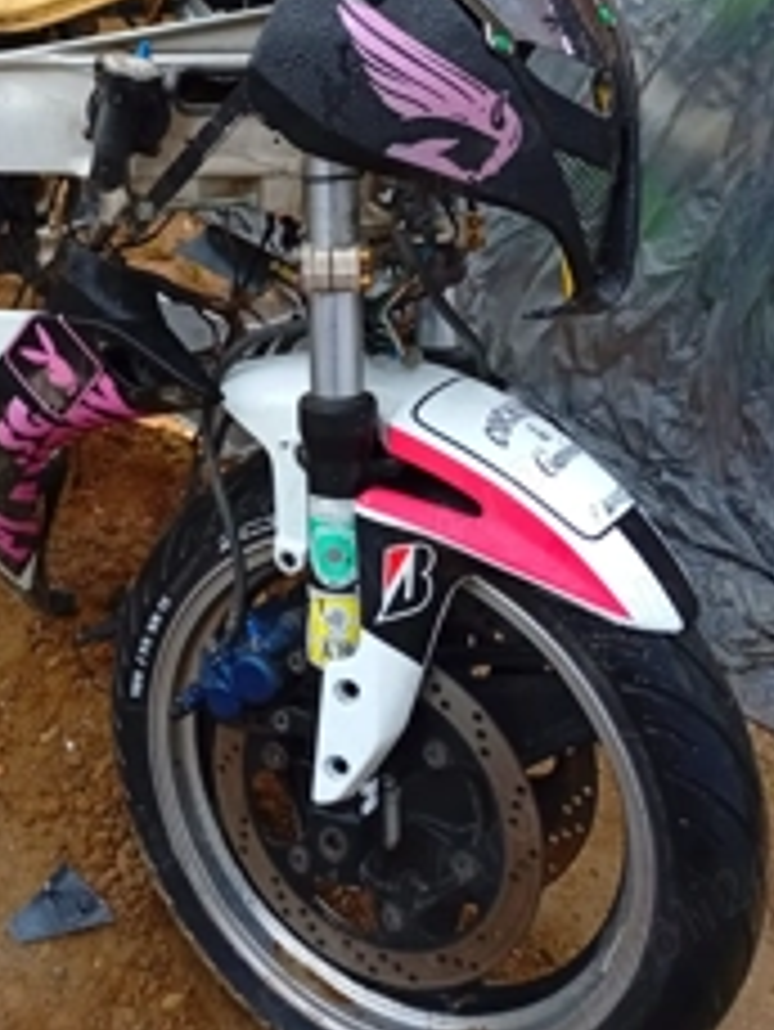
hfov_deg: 30.6
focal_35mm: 47
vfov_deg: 39.6
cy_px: 290
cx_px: 238
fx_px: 1400
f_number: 1.8
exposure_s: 1/50
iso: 64
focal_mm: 3.84
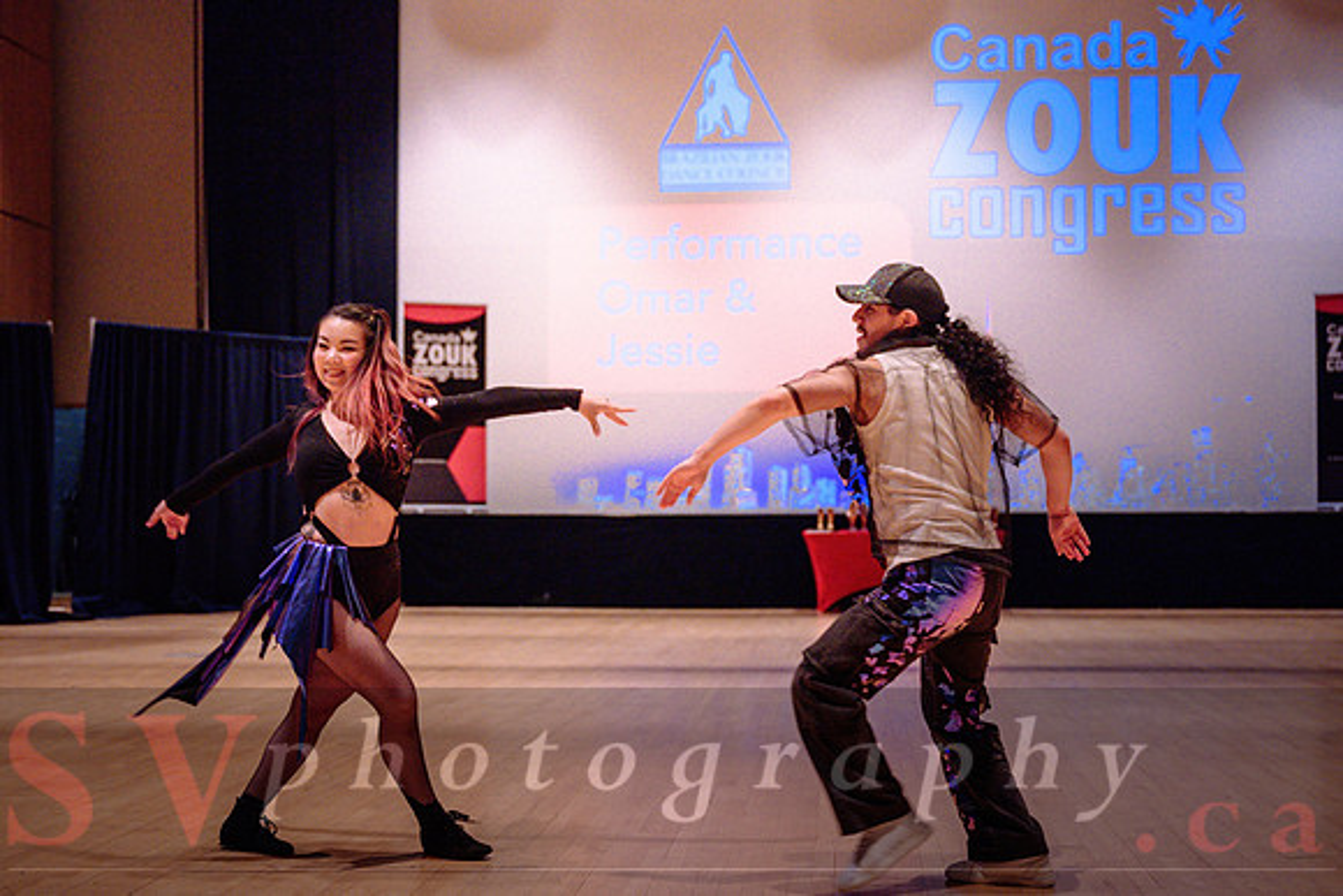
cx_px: 672
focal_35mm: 53
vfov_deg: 25.7
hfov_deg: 37.8
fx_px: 1963
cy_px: 469
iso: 3200
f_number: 2.8
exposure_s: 1/200
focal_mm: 44
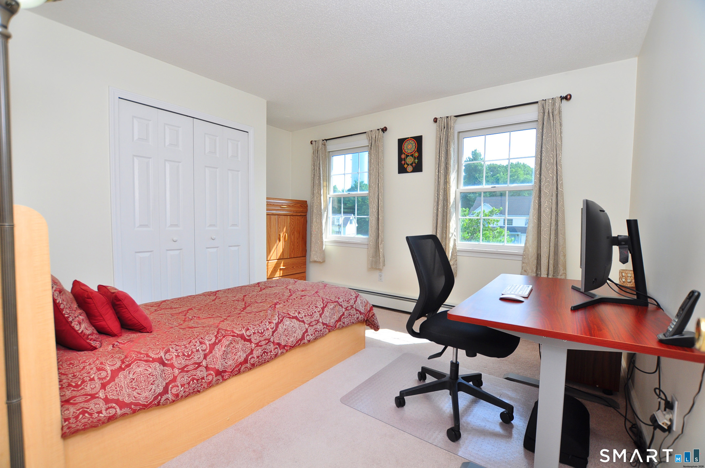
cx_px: 352
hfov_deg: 100.5
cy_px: 234
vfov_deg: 77.2
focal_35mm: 15
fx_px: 293
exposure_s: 1/160
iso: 200
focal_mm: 10
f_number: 4.5
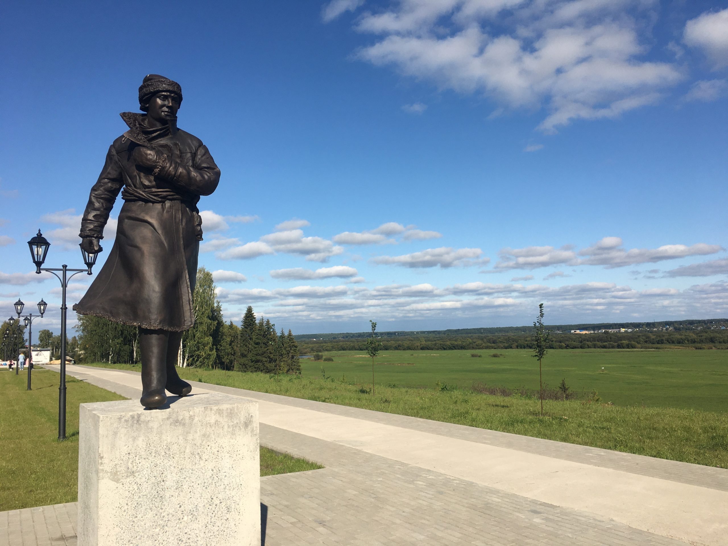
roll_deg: +2.4
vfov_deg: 48.2
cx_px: 364
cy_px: 273
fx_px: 610
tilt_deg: +7.2
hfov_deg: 61.7
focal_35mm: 29
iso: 25
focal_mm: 4.15
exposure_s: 1/2331
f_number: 2.2
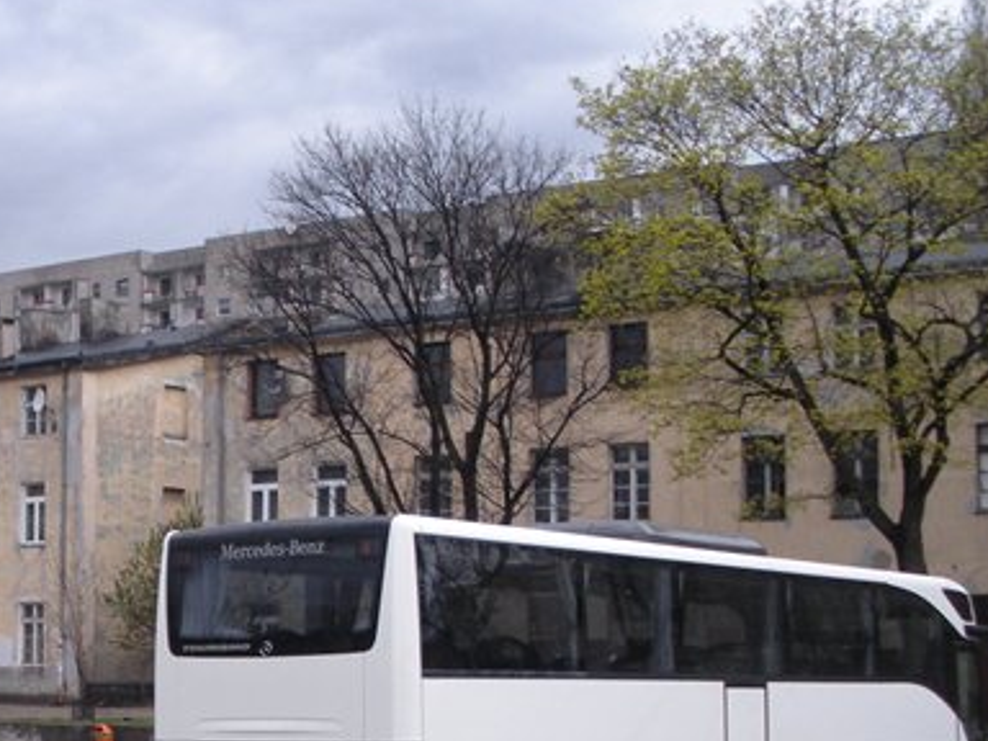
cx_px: 82
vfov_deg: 20.1
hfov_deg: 26.1
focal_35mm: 72
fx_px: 2055
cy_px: 625
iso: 86
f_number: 3.5
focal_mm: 6.3
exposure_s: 1/56.8
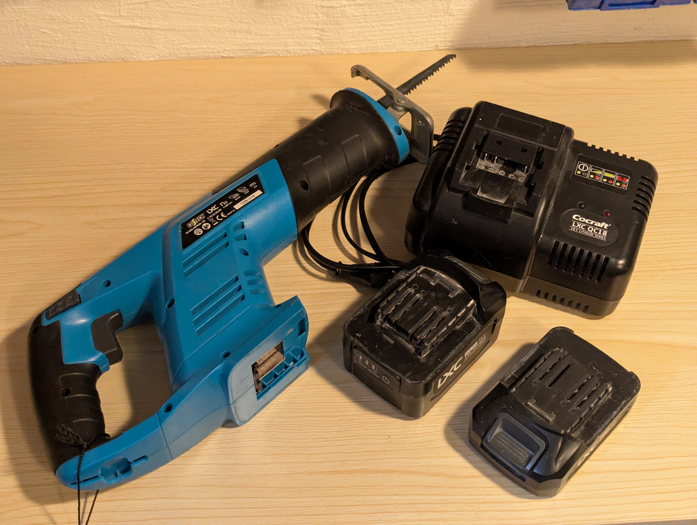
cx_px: 348
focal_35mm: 48
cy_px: 262
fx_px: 968
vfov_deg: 30.3
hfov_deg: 39.6
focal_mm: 6.81
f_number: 1.85
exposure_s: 1/99.9
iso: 1203
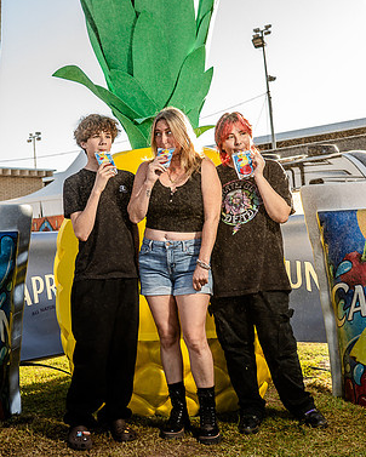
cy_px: 201
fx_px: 704
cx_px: 91
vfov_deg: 35.9
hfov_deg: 28.7
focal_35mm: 52
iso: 80
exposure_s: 1/200
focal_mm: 26
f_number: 4
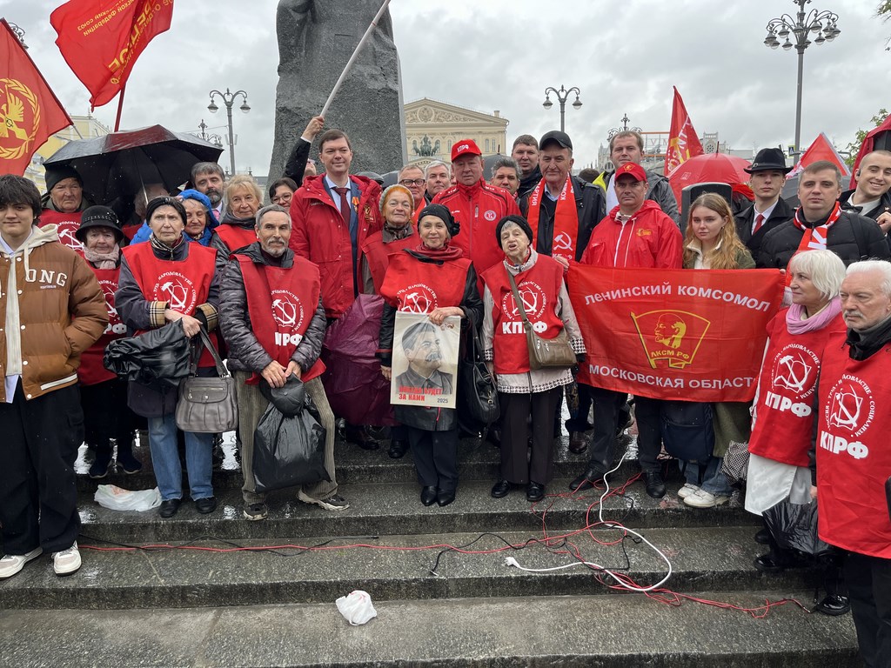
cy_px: 334
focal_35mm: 26
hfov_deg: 67.3
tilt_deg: -7.4
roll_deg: +1.4
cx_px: 446
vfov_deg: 53.1
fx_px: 669
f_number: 1.6
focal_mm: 5.1
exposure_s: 1/435
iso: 50
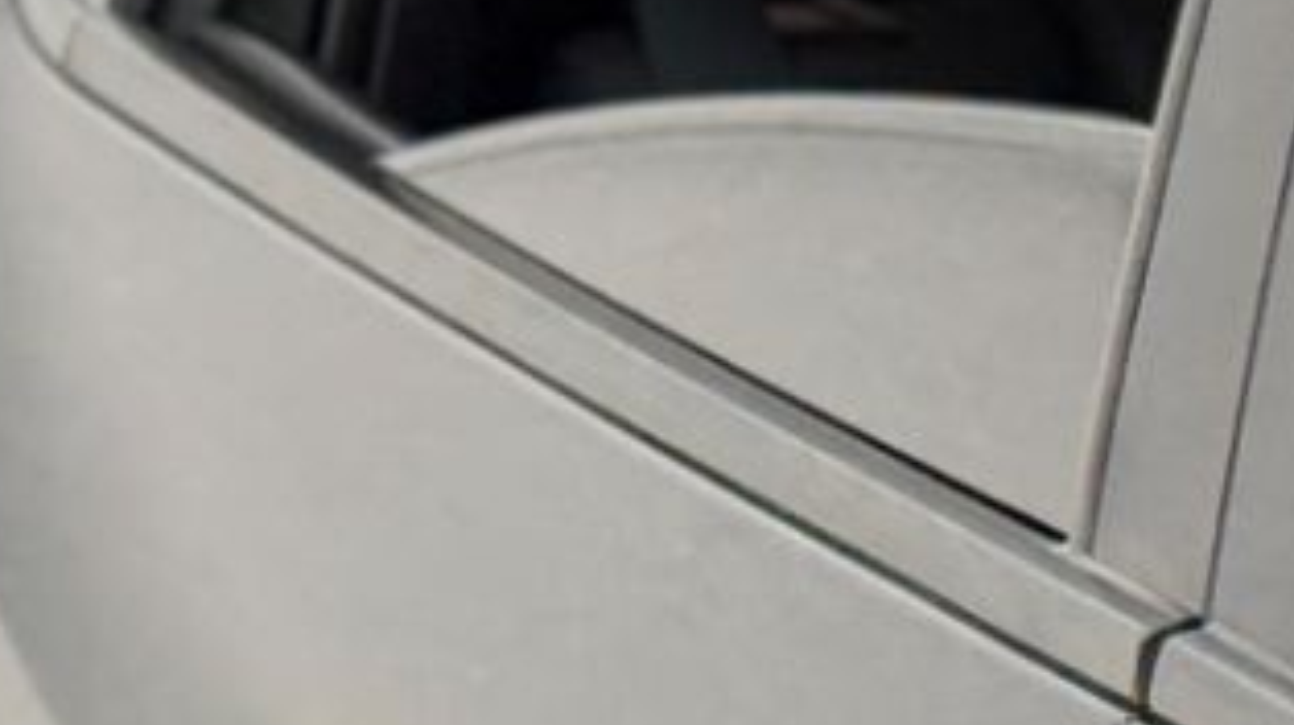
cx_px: 3037
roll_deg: -0.7
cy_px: 1186
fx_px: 10970
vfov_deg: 3.8
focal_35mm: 320
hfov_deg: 6.4
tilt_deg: -11.7
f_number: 1.78
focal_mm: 6.76
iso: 100
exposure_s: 1/120
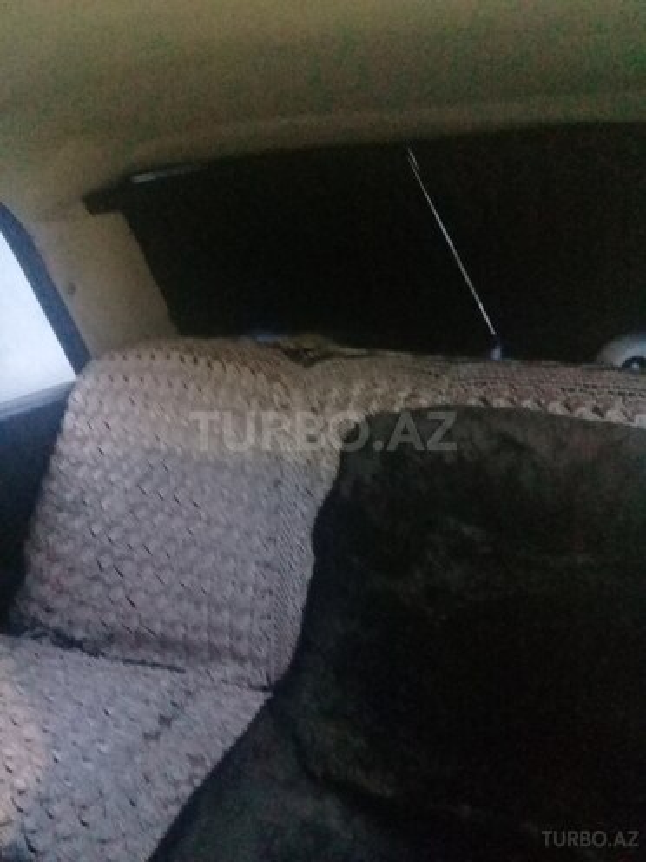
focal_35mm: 31
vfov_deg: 58.4
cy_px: 431
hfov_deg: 45.4
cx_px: 323
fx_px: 771
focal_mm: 3.3
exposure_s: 1/17
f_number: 2.2
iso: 1250
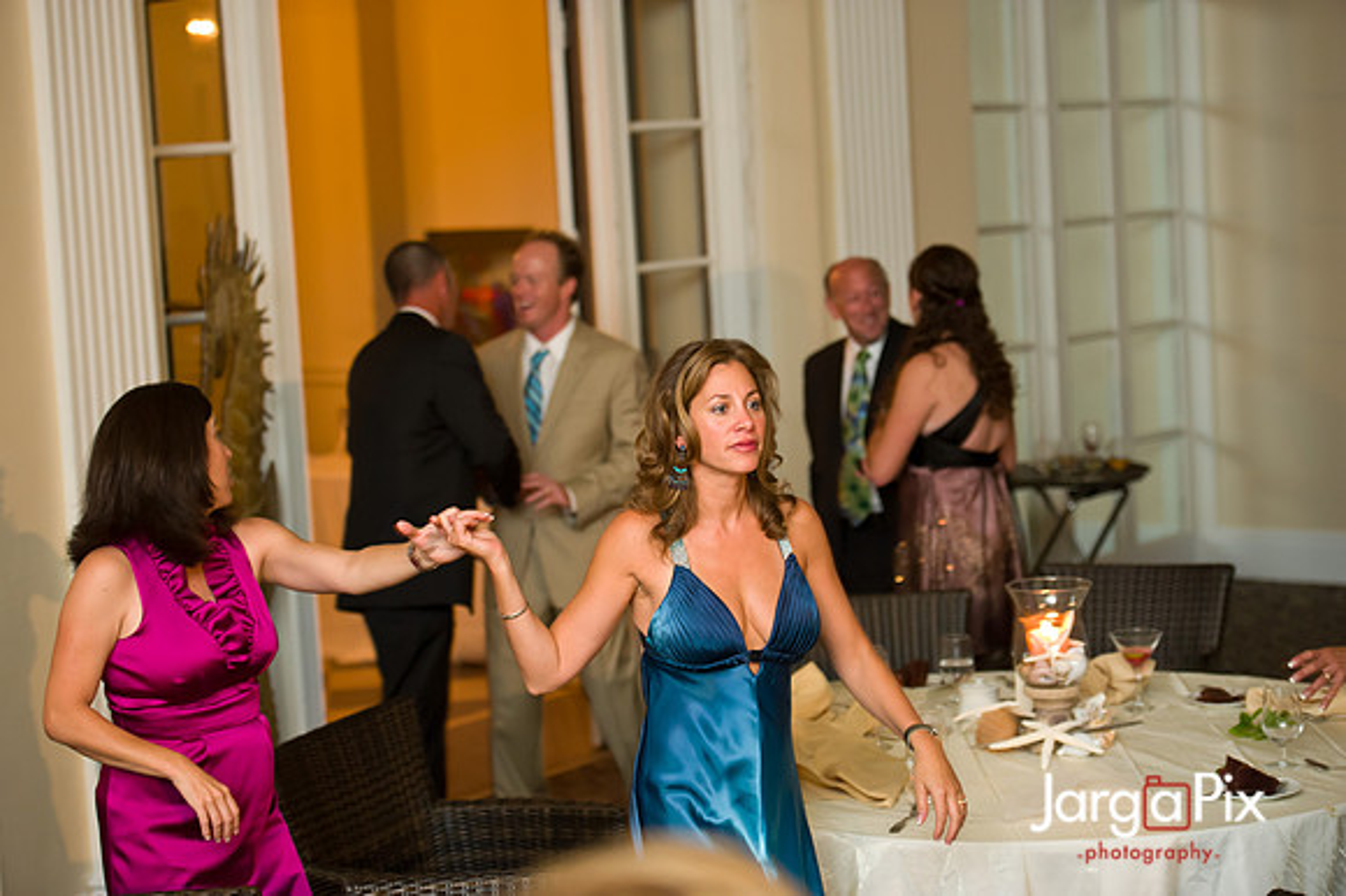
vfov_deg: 18.2
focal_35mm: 75
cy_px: 448
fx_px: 2802
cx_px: 673
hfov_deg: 27.0
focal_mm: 75
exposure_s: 1/50
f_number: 2.8
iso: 1600
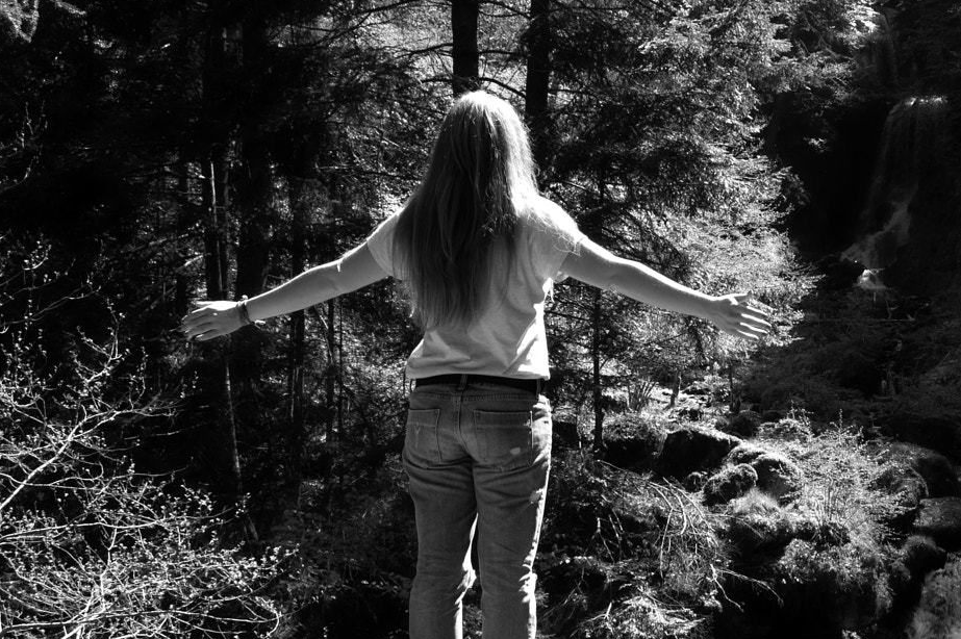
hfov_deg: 36.4
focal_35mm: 52
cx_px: 818
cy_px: 313
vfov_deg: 26.0
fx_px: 1387
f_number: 5.6
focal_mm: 20
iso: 200
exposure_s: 1/125
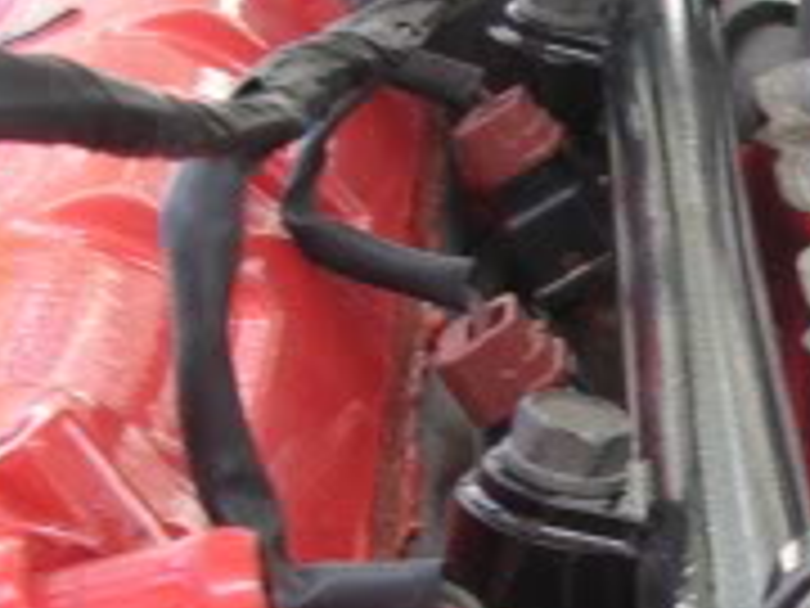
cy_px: 500
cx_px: 1166
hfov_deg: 13.8
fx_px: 3159
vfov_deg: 10.9
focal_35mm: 135
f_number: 2.8
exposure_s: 1/75.5
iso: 100
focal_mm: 5.8
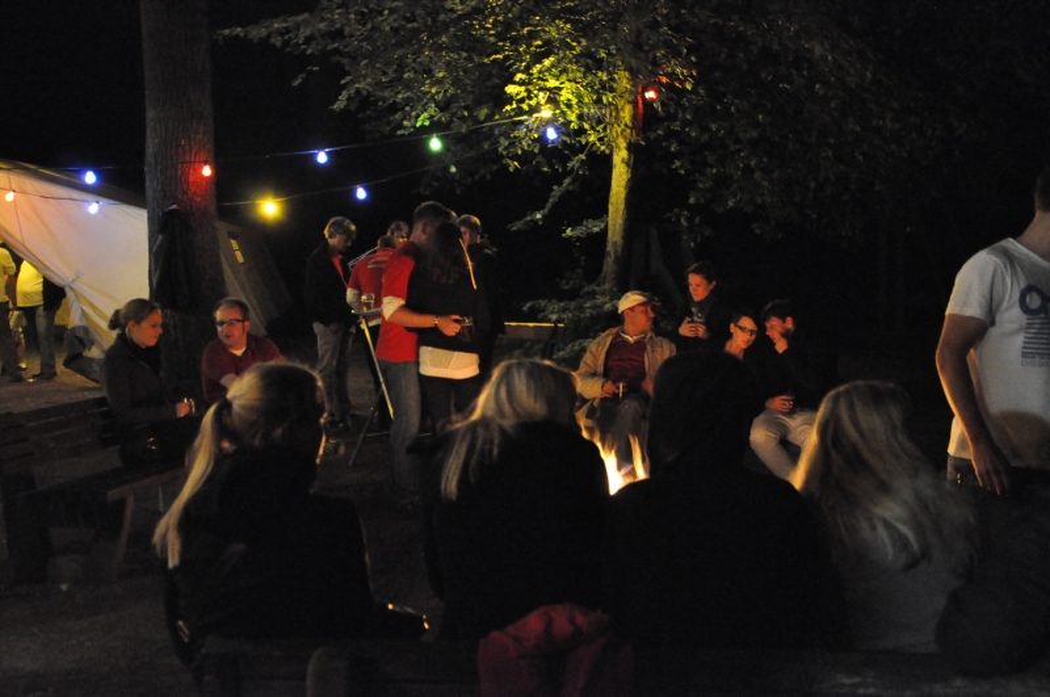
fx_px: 1311
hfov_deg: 43.7
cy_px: 348
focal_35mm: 45
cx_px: 525
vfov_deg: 29.8
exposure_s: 1/10
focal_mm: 30
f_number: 4.2
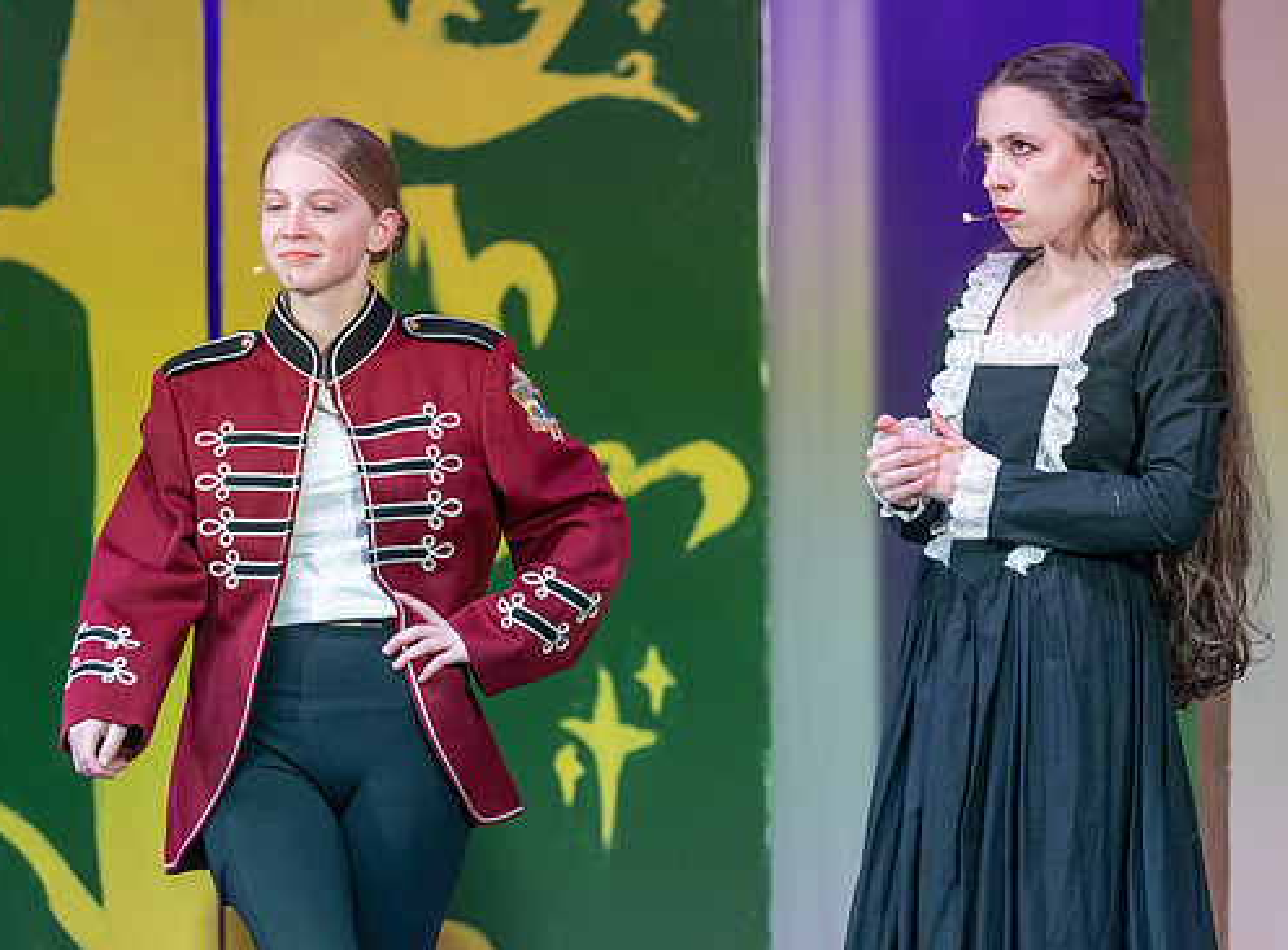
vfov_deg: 5.6
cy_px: 537
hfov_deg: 7.6
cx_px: 548
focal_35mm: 262
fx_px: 9692
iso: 720
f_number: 2.8
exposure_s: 1/400
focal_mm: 185
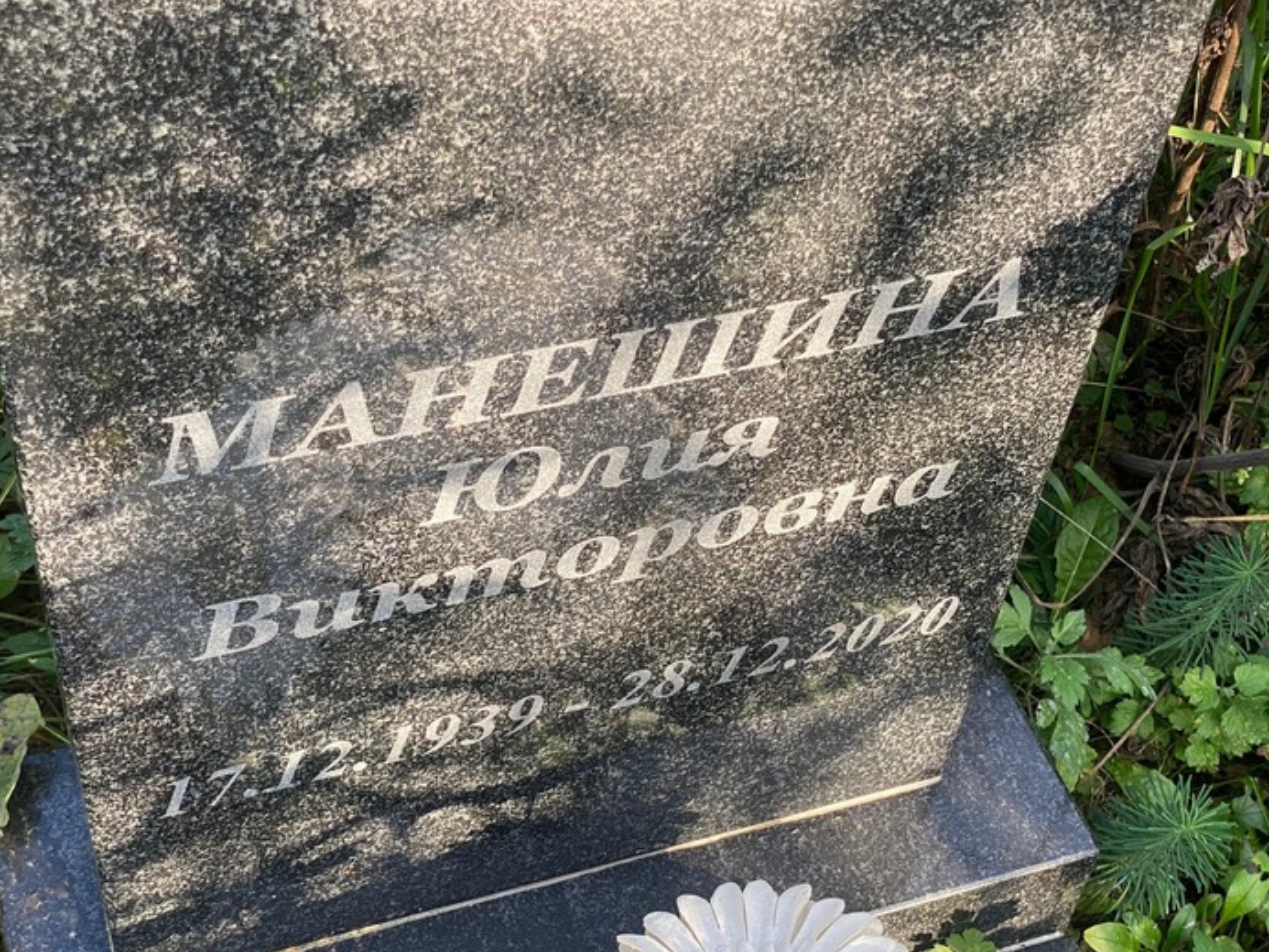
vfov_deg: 24.4
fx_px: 2200
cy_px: 536
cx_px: 692
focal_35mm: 60
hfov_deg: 32.2
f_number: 2
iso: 20
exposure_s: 1/165
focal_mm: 6
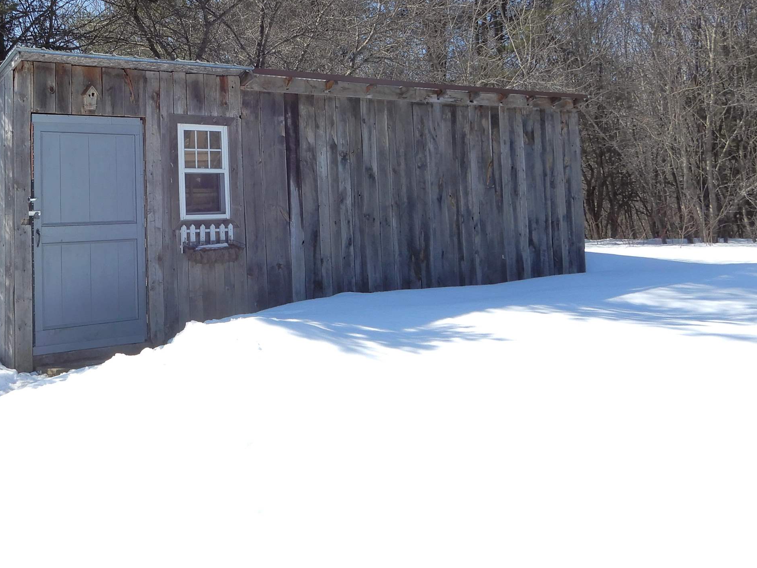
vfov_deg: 36.0
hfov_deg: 46.4
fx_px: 853
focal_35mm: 39
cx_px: 206
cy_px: 145
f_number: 3.4
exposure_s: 1/800
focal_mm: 4.3
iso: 80
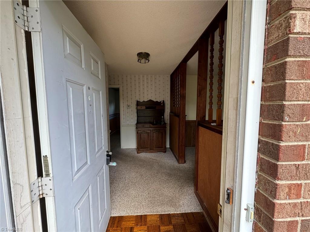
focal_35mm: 14
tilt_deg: -4.0
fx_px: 125
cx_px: 155
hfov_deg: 102.1
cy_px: 116
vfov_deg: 85.7
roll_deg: +0.8
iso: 160
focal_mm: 2.22
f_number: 2.2
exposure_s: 1/99
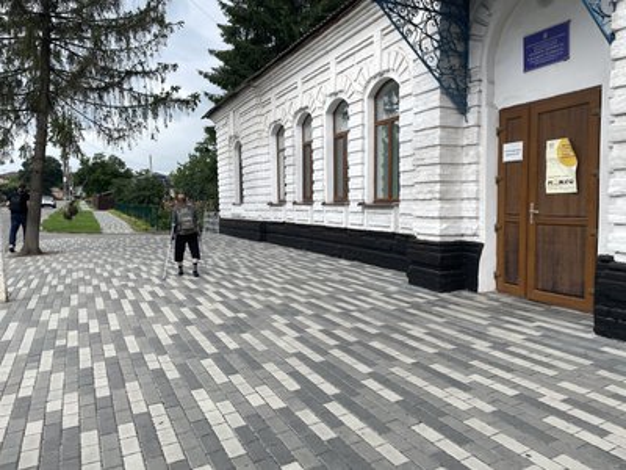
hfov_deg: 67.3
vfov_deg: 53.1
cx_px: 313
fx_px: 470
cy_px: 235
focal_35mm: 26
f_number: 1.6
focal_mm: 4.2
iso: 32
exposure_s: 1/2092
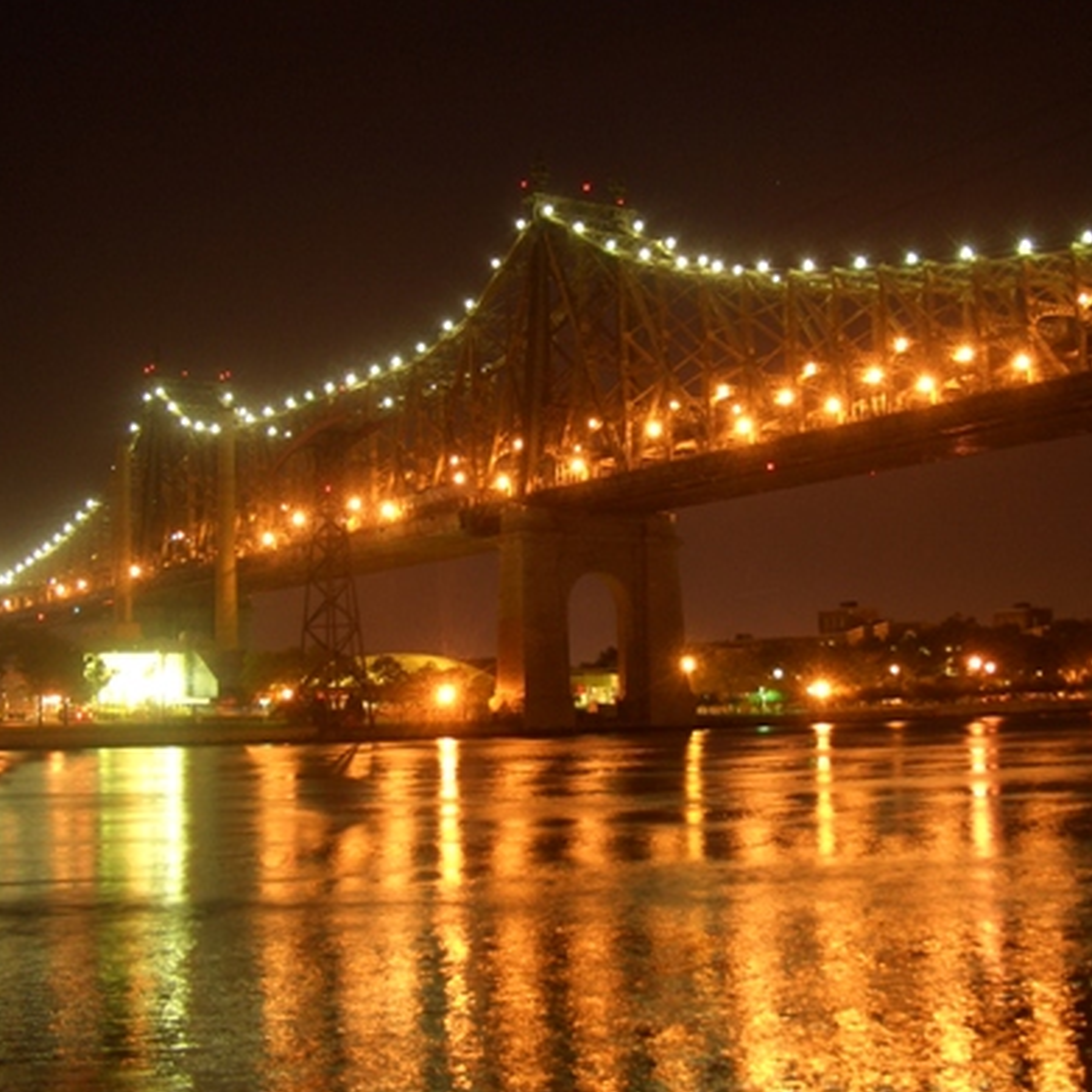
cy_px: 518
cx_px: 581
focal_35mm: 47
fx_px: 1677
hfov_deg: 36.0
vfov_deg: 36.1
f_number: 2.6
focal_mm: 5.8
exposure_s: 4
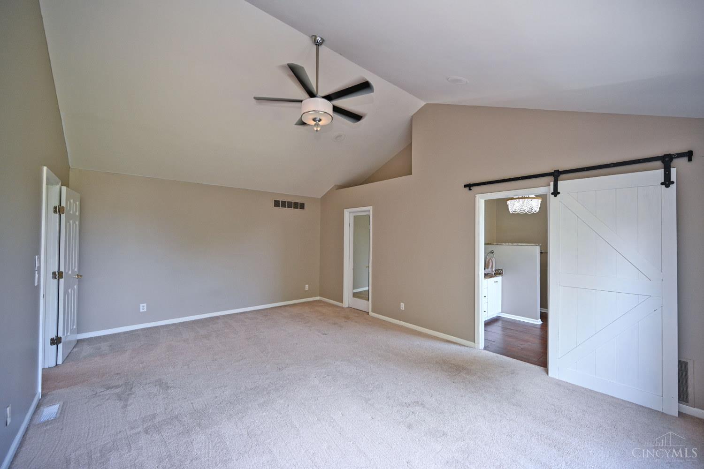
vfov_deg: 81.2
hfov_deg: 104.3
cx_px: 352
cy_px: 234
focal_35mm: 14
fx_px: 274
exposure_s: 1/60
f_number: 4
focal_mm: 14
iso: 400
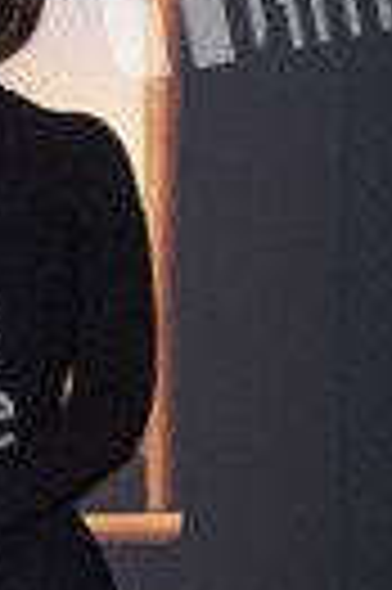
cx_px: -86
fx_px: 1556
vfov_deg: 20.5
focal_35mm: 95
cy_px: 649
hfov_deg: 13.9
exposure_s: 1/200
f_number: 7.1
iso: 400
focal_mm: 31
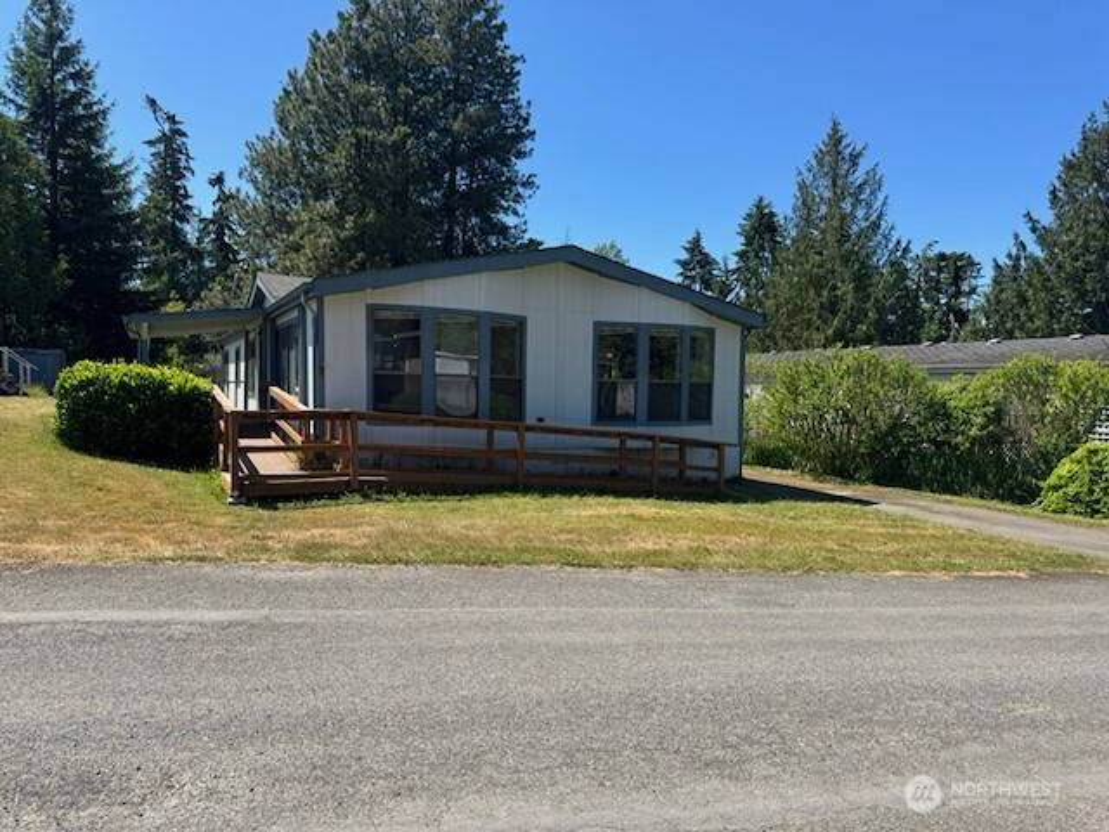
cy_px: 416
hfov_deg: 71.6
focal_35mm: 24
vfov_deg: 56.8
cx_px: 554
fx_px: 769
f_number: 1.78
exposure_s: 1/3096
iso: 80
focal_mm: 6.76
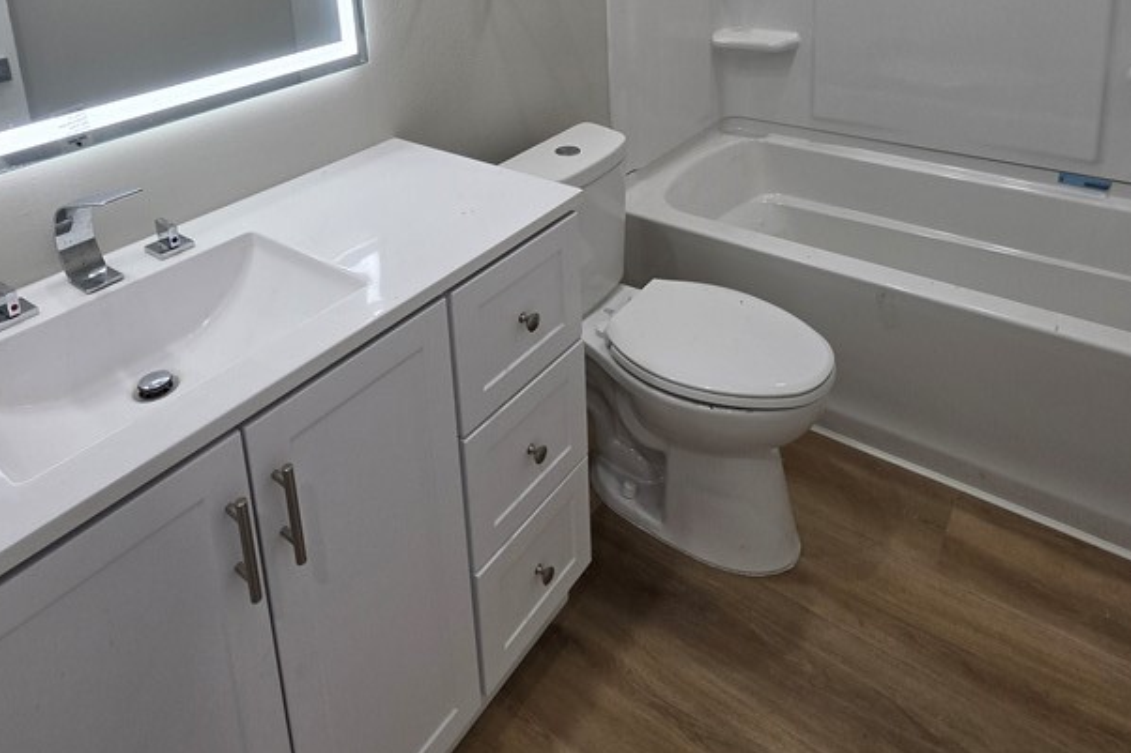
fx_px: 722
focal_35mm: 23
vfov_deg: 47.1
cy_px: 23
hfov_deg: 76.1
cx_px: 588
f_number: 1.9
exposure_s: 1/120
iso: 64
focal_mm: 2.2
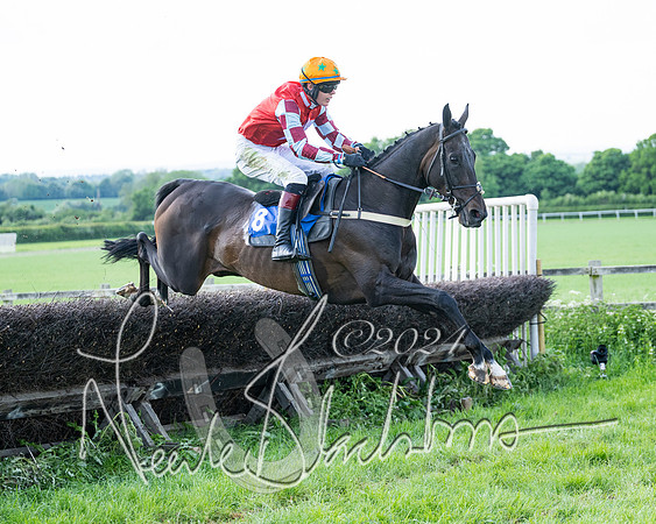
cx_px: 312
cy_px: 262
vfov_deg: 16.3
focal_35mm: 94
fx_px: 1830
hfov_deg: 20.3
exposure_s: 1/2000
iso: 400
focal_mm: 70
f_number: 2.8
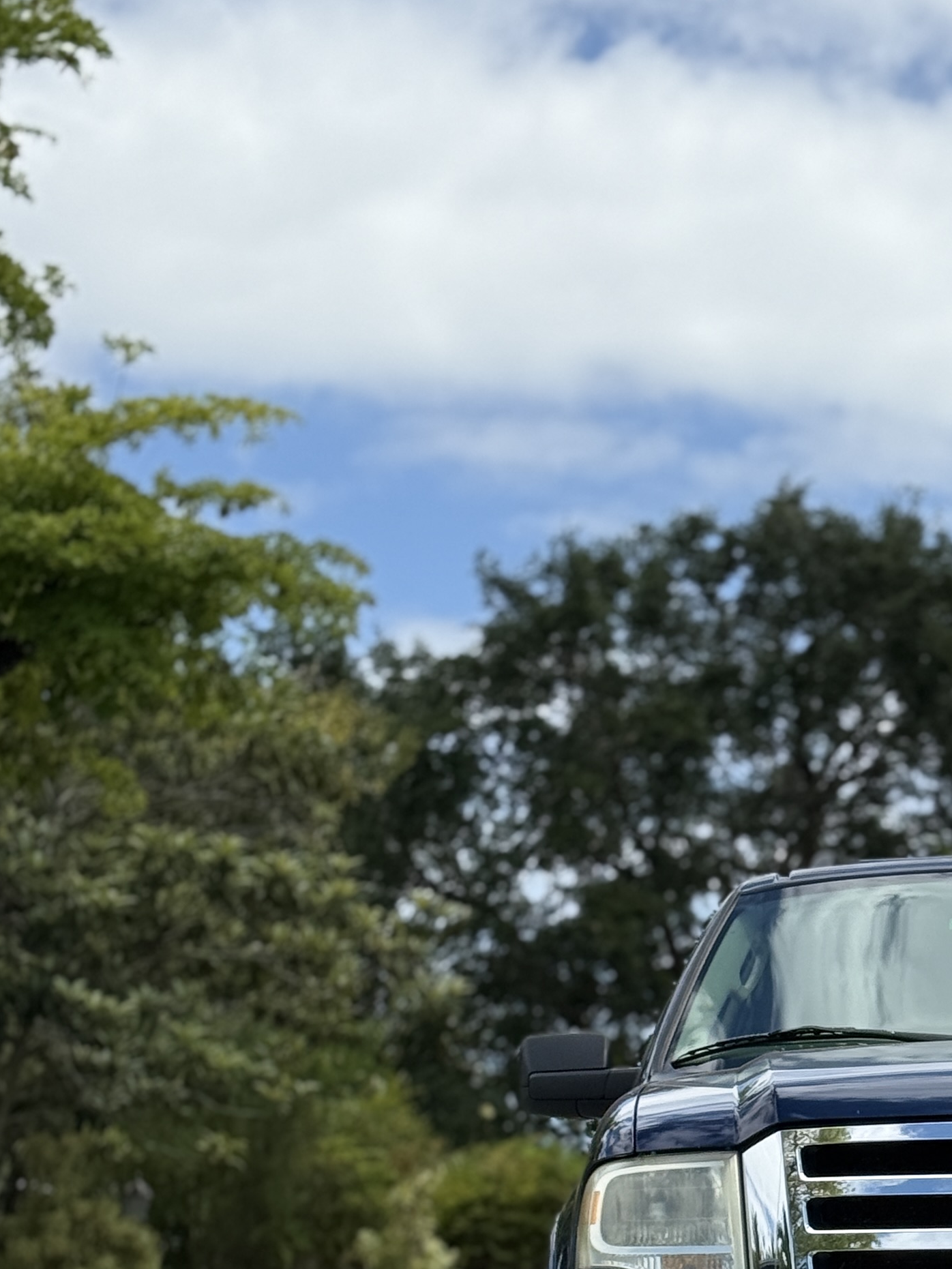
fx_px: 3813
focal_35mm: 104
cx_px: 1006
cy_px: 1241
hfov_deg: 14.0
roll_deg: +0.3
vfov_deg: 18.4
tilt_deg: +1.7
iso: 64
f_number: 1.78
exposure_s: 1/5587
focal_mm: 6.76
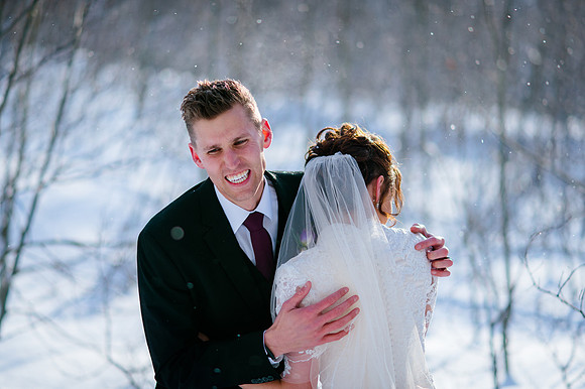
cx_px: 292
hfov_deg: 19.5
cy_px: 194
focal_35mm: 105
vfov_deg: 13.0
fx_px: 1705
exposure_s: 1/2000
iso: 125
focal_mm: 105
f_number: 2
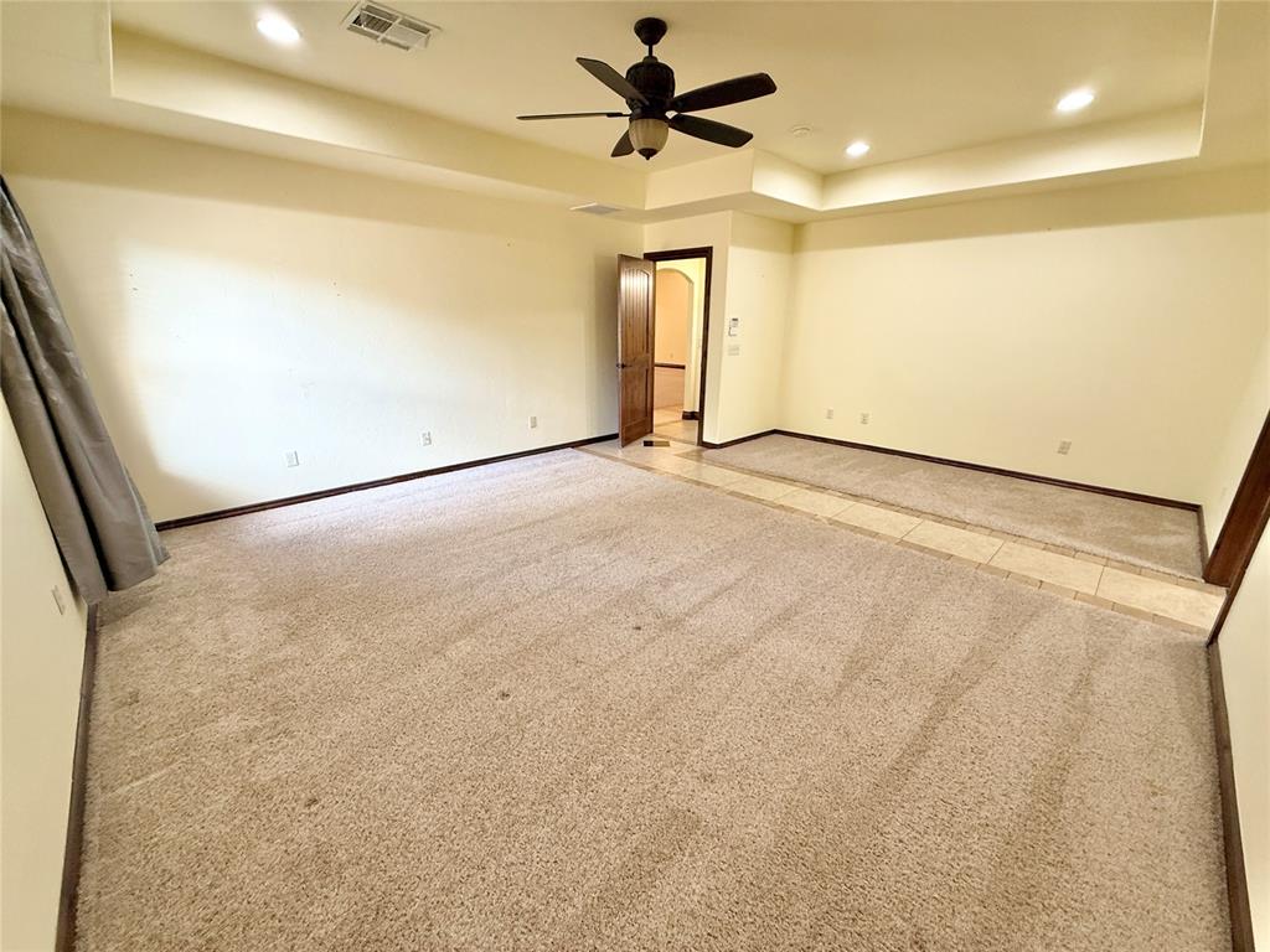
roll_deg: -0.5
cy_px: 476
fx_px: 514
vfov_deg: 85.7
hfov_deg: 102.1
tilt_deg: -17.7
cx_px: 635
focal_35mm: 14
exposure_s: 1/60
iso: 250
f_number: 2.2
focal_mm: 2.22
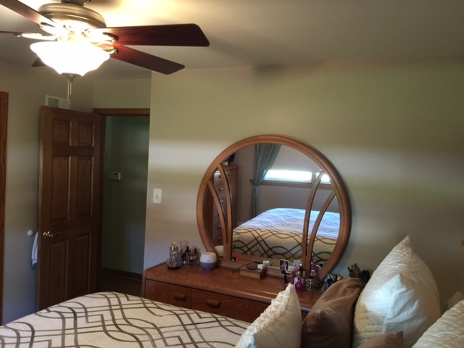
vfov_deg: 48.2
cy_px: 174
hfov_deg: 61.7
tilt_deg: -4.5
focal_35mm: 29
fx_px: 389
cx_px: 232
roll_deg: -4.1
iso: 125
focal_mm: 4.15
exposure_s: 1/15
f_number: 2.2
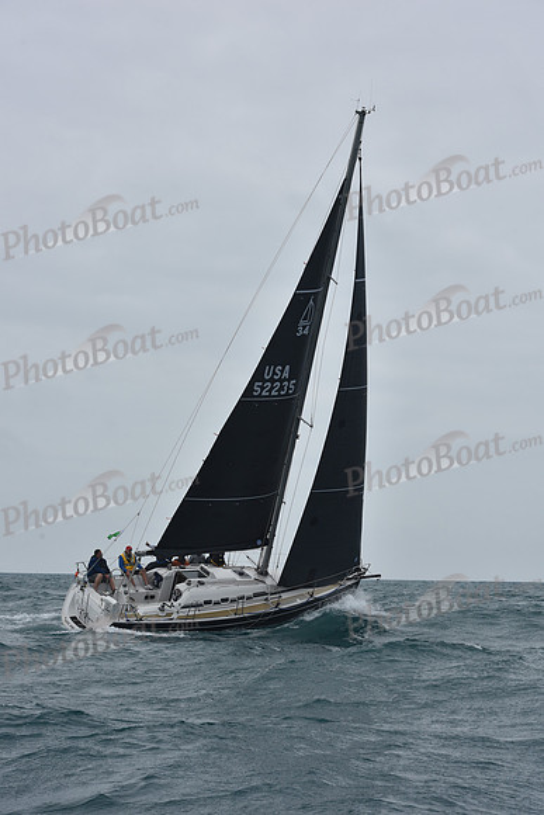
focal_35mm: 70
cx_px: 272
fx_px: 1586
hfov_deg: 19.5
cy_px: 408
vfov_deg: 28.8
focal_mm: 70
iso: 250
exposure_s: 1/800
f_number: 9
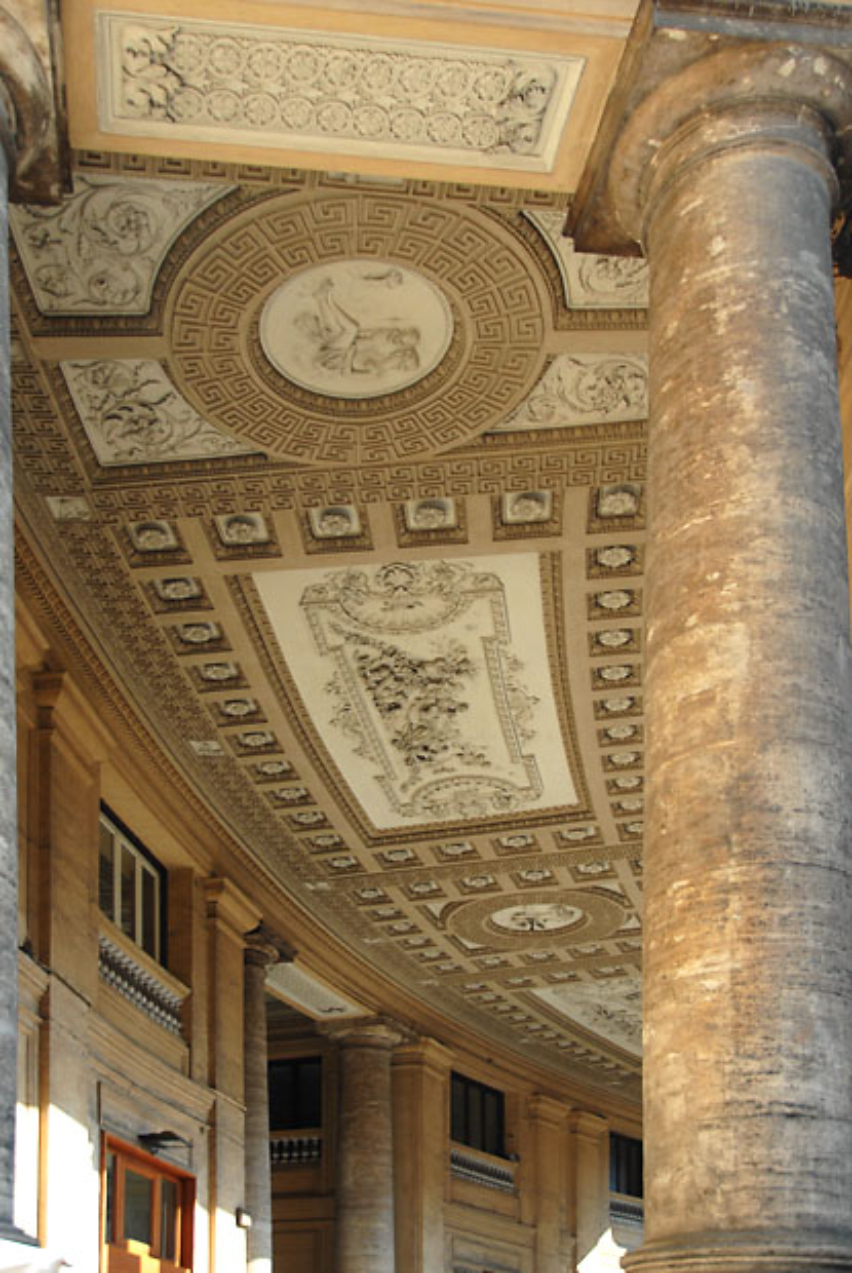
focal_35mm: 36
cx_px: 426
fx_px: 1274
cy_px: 636
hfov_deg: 37.0
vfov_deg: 53.1
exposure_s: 1/320
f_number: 3.8
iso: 100
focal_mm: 24
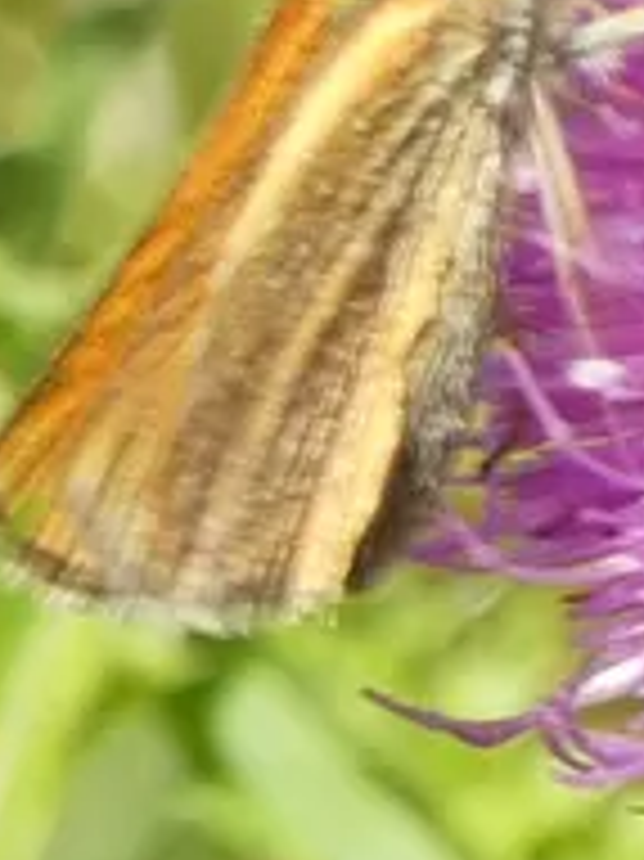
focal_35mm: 974
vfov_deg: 2.0
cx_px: 986
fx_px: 24188
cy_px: 189
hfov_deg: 1.5
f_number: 5.5
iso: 80
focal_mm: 52.2
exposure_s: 1/100
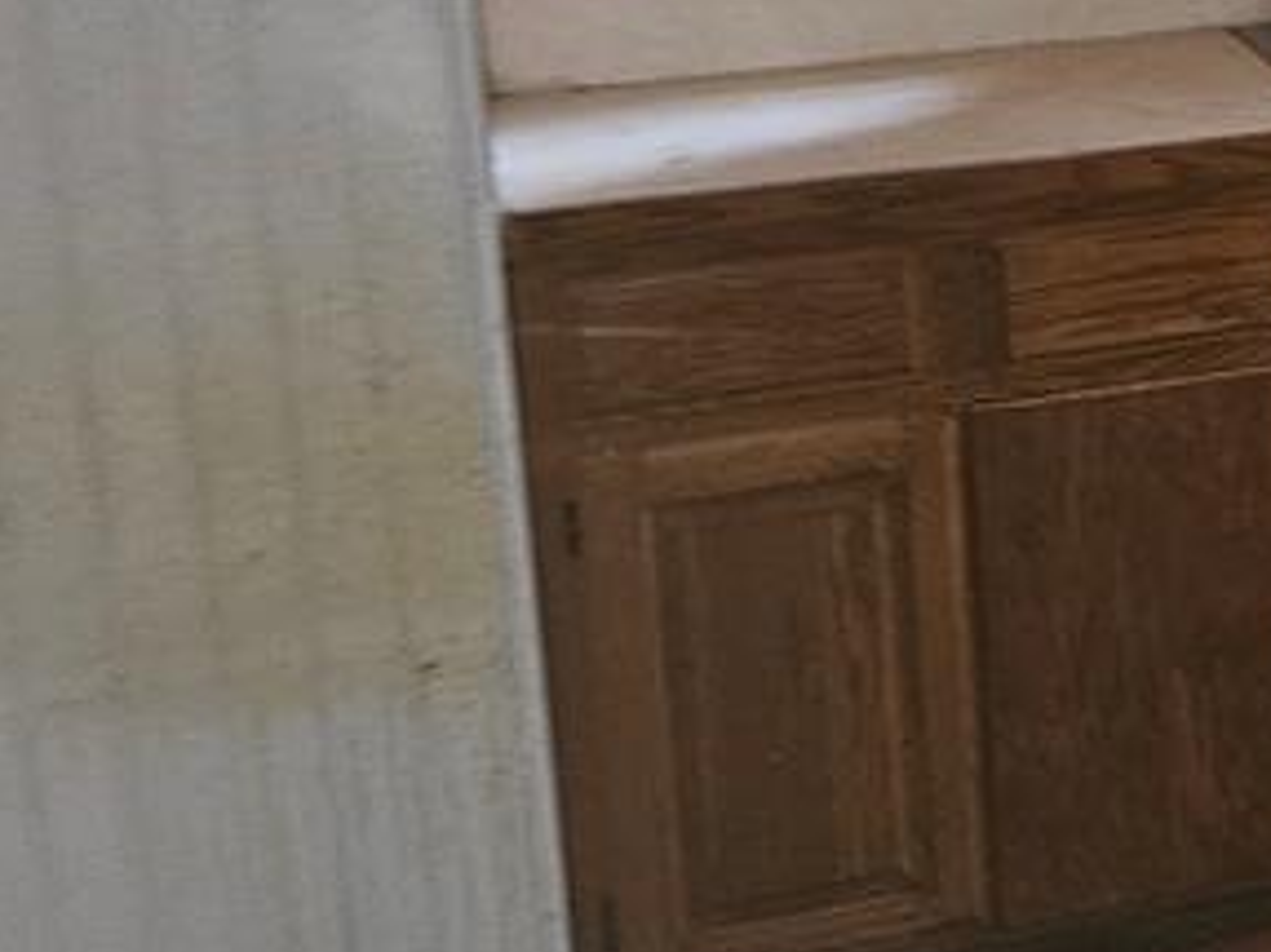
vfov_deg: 17.6
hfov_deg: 21.1
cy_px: 31
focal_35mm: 82
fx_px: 3010
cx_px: 1754
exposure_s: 1/8
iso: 500
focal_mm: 5.4
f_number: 1.8
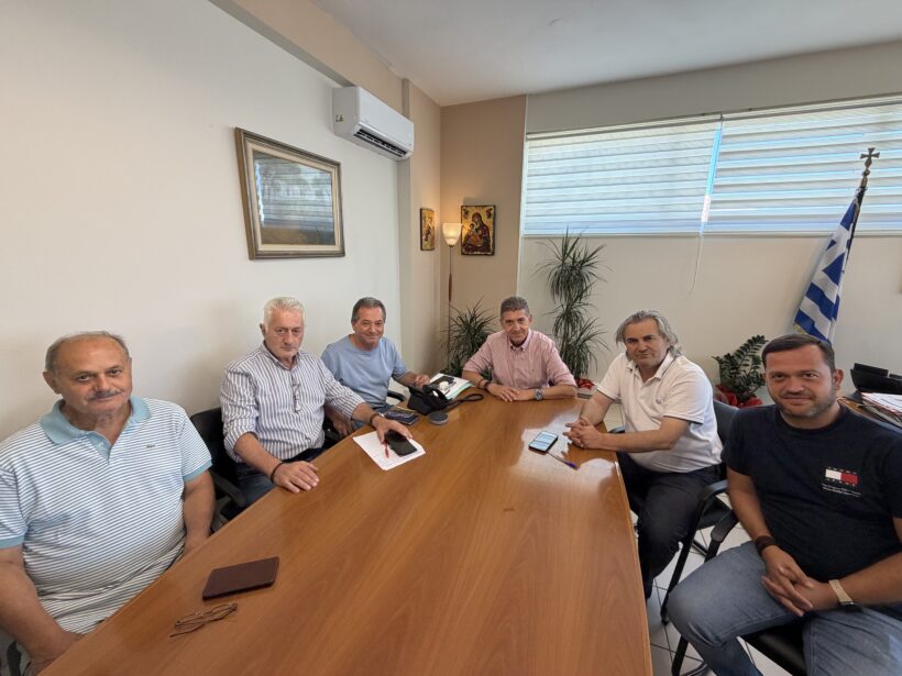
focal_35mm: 14
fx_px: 365
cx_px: 451
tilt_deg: -14.6
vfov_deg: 85.7
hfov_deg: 102.1
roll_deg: -0.5
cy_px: 338
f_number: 2.2
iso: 200
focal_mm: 2.22
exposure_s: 1/100
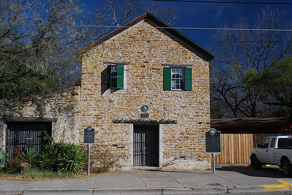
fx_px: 317
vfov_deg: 34.3
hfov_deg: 49.5
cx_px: 146
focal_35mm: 39
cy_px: 98
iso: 100
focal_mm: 26
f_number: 6.3
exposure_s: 1/160
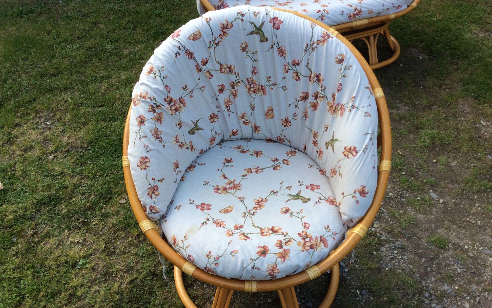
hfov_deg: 56.7
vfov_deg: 37.3
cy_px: 165
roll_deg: +2.6
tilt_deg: -44.0
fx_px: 456
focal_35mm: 34
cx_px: 246
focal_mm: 3.3
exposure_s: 1/186
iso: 32
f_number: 2.4
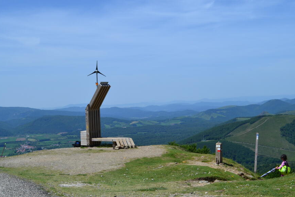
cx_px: 151
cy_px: 103
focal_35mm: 52
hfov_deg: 38.2
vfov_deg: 26.0
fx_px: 426
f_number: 11
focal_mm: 30
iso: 400
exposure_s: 1/500
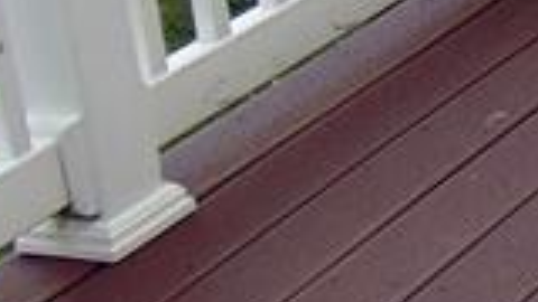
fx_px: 2482
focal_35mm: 174
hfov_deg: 10.6
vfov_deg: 6.6
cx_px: 1295
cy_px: -403
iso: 80
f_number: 3
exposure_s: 1/250
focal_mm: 4.5
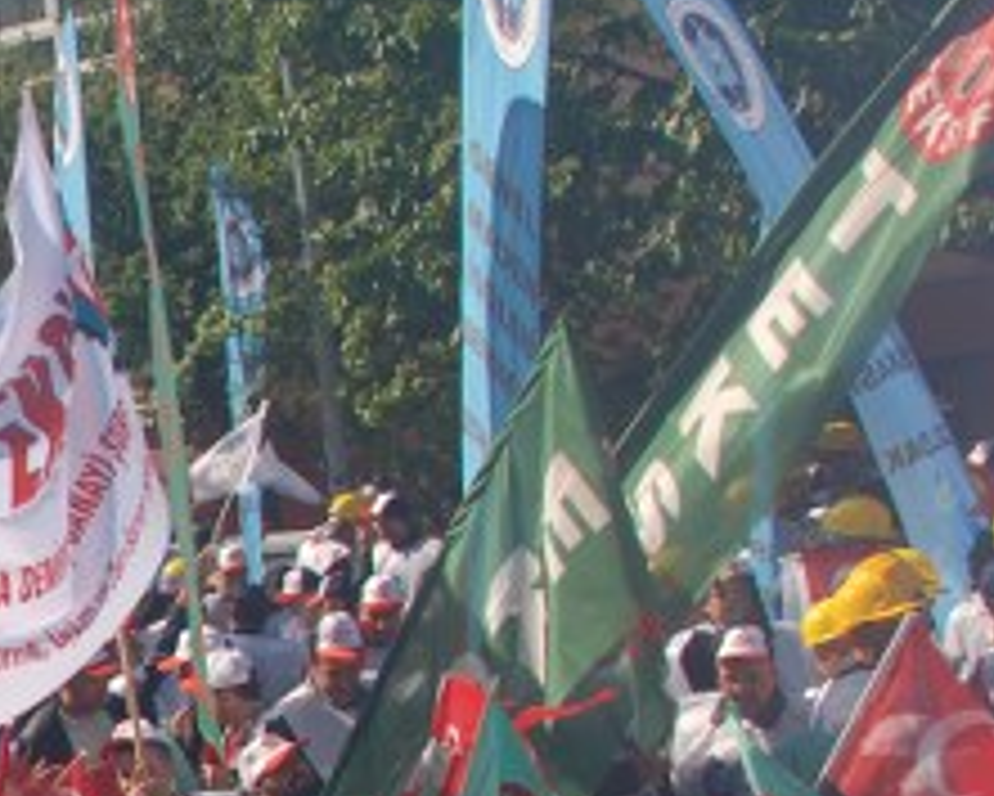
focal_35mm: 92
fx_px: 2708
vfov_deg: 16.2
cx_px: -657
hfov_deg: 17.7
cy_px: 917
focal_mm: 18
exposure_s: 1/200
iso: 100
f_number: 9
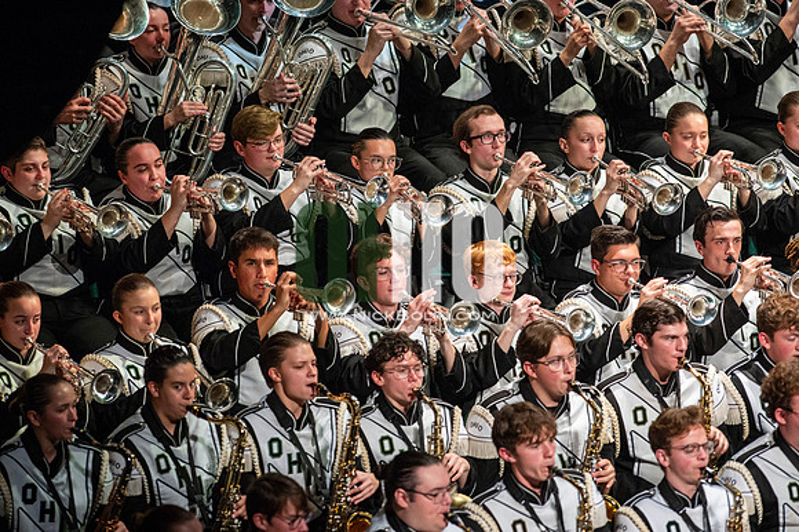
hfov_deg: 6.9
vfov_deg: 4.6
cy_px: 266
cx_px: 400
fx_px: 6654
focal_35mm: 300
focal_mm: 300
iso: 5000
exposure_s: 1/400
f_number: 5.6
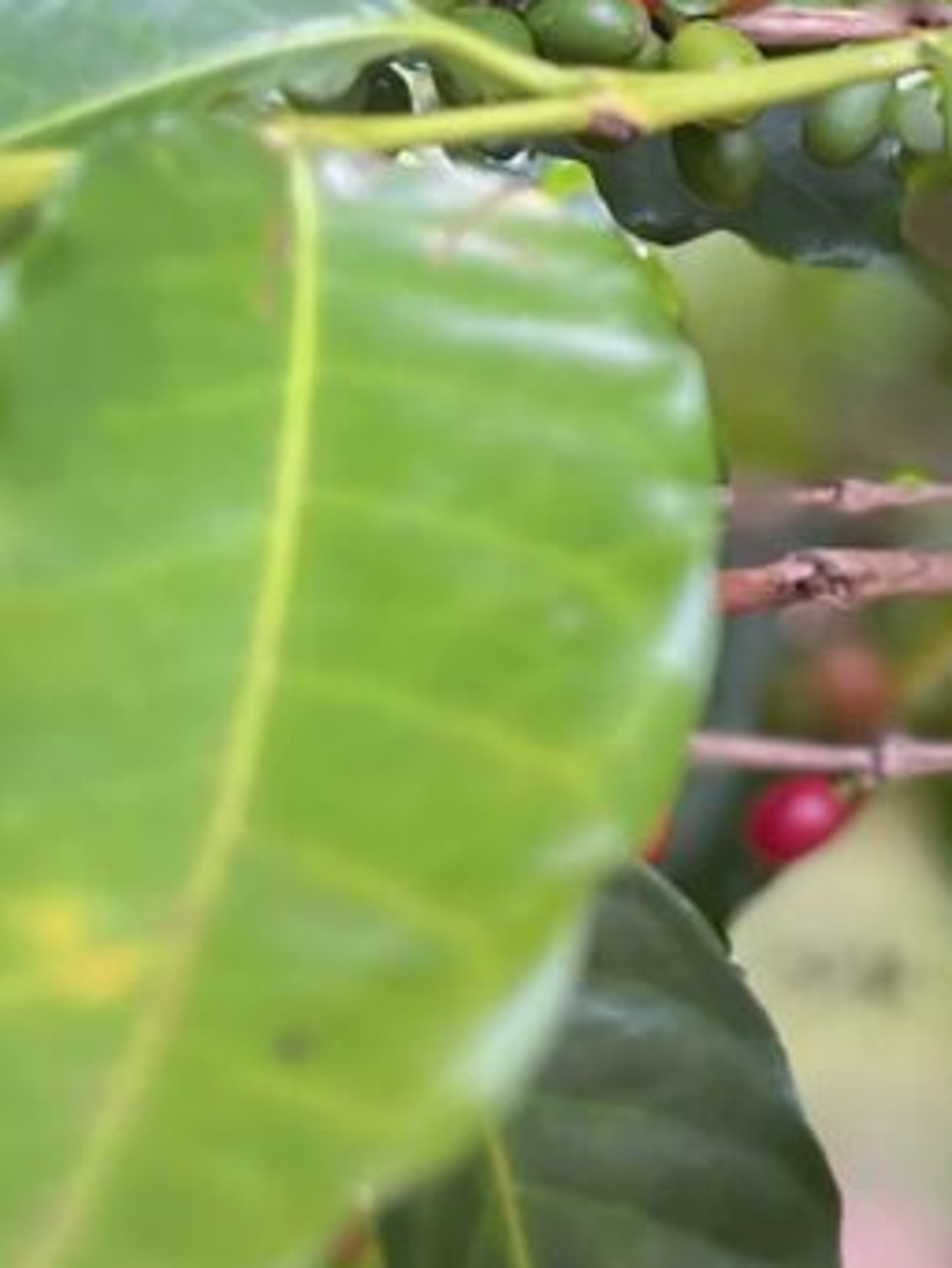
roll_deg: +2.2
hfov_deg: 17.3
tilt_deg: -6.5
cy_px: -30
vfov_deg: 23.8
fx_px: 2858
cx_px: 1361
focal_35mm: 78
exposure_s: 1/60
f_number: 1.6
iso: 500
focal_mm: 5.1
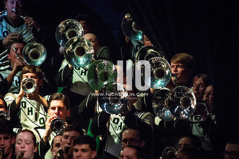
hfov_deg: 3.4
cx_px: 120
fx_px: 3981
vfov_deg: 2.3
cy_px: 80
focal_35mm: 600
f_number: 5.6
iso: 5000
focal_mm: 600
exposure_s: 1/400
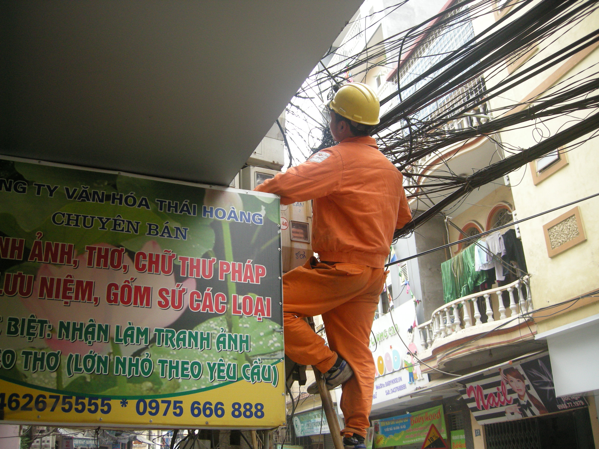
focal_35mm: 36
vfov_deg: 39.7
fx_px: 623
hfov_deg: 51.4
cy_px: 224
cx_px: 300
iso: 232
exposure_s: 1/112
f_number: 2.7
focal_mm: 7.5
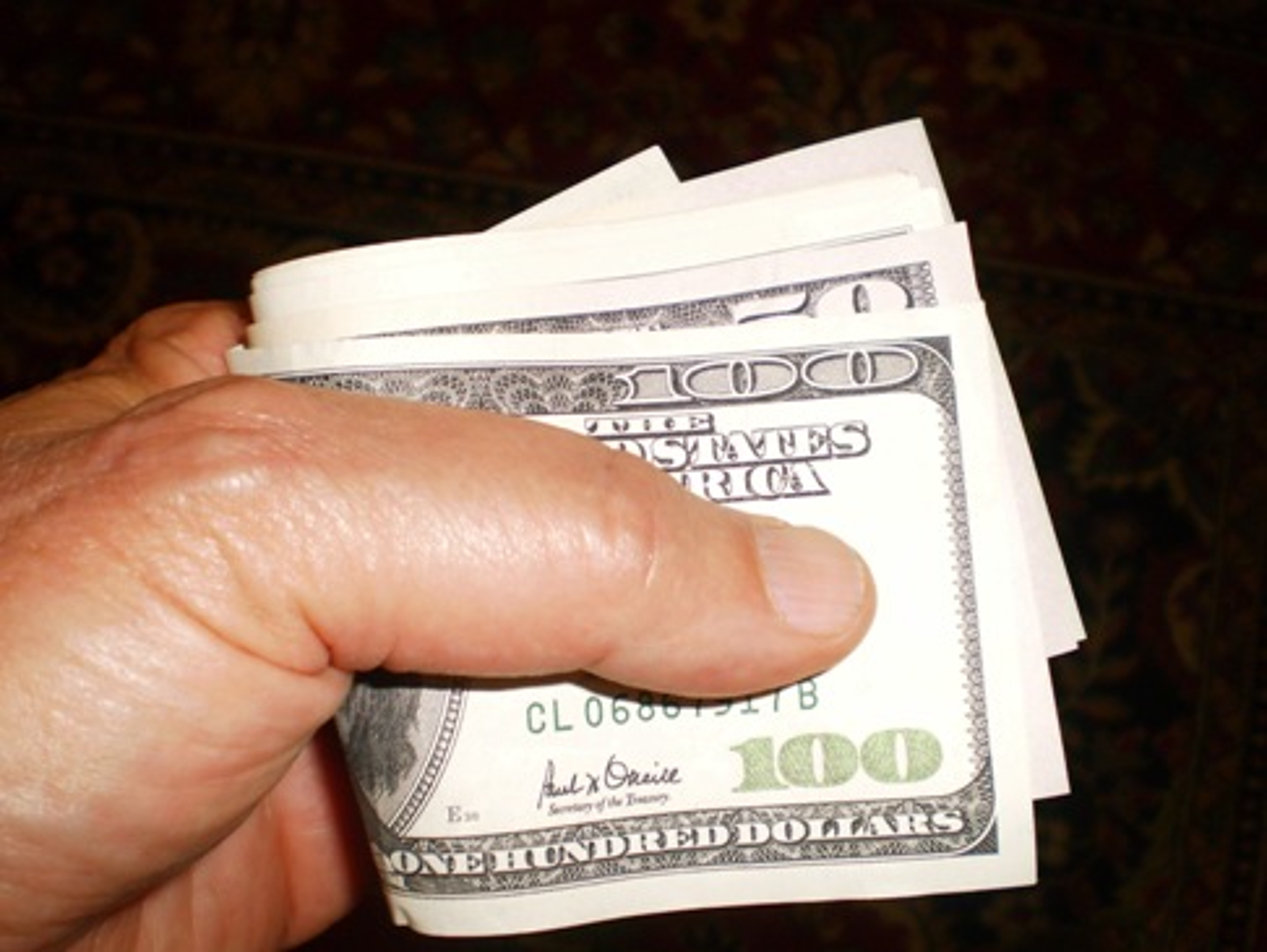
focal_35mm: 36
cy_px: 476
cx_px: 634
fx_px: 1318
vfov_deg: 39.7
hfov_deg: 51.3
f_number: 3.1
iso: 125
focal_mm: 6.3
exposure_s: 1/30
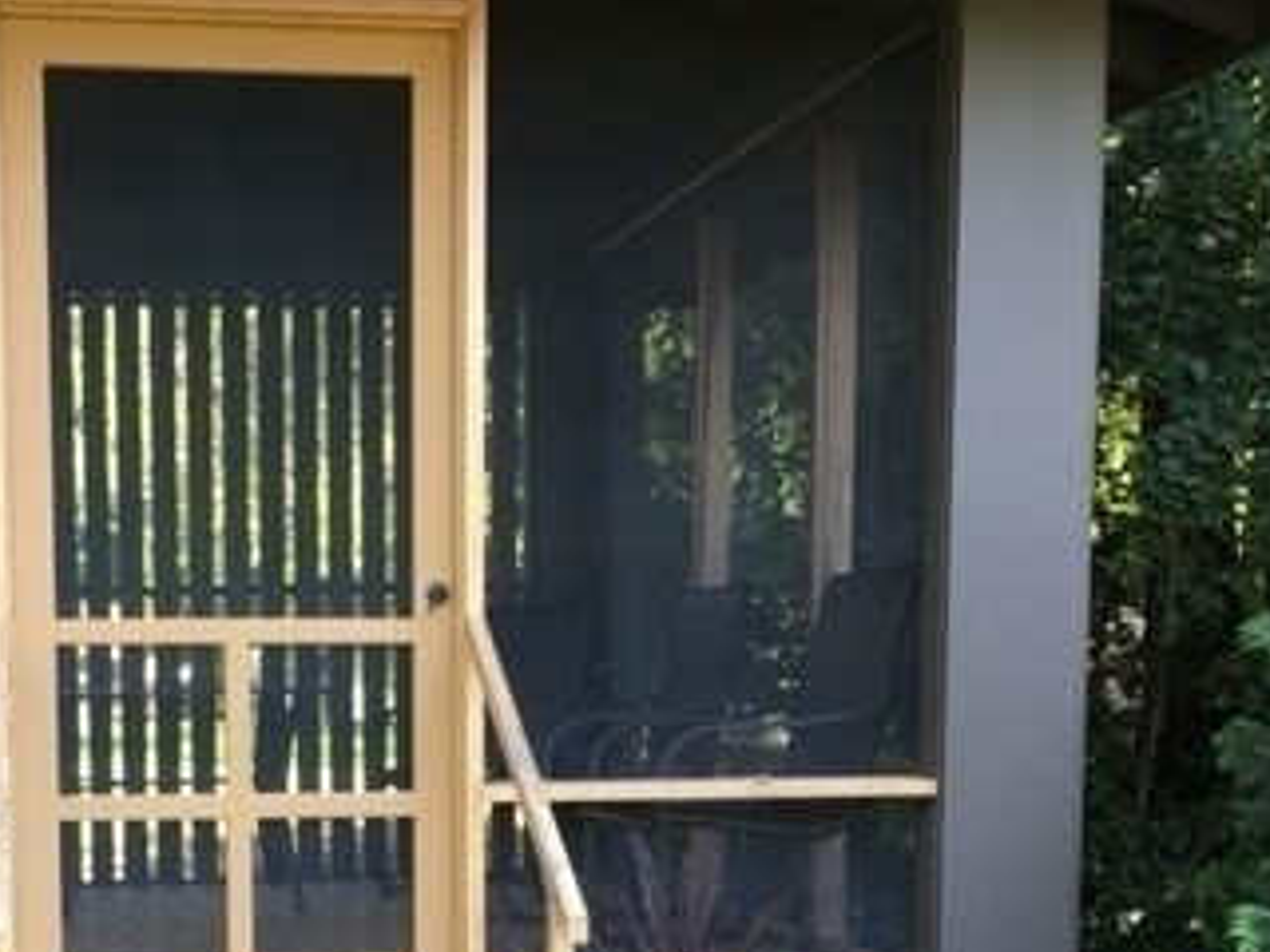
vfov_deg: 24.4
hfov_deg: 32.4
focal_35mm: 58
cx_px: 270
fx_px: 2128
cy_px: 885
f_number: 2.2
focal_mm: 4.15
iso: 25
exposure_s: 1/40
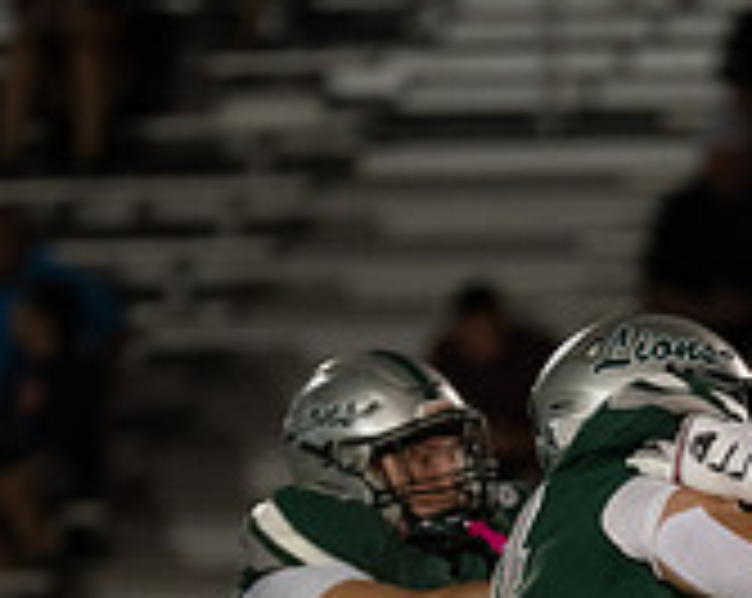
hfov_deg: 1.8
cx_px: 777
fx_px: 23684
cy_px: 955
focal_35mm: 1066
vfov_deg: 1.4
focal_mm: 200
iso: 1000
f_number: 2.8
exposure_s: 1/1000
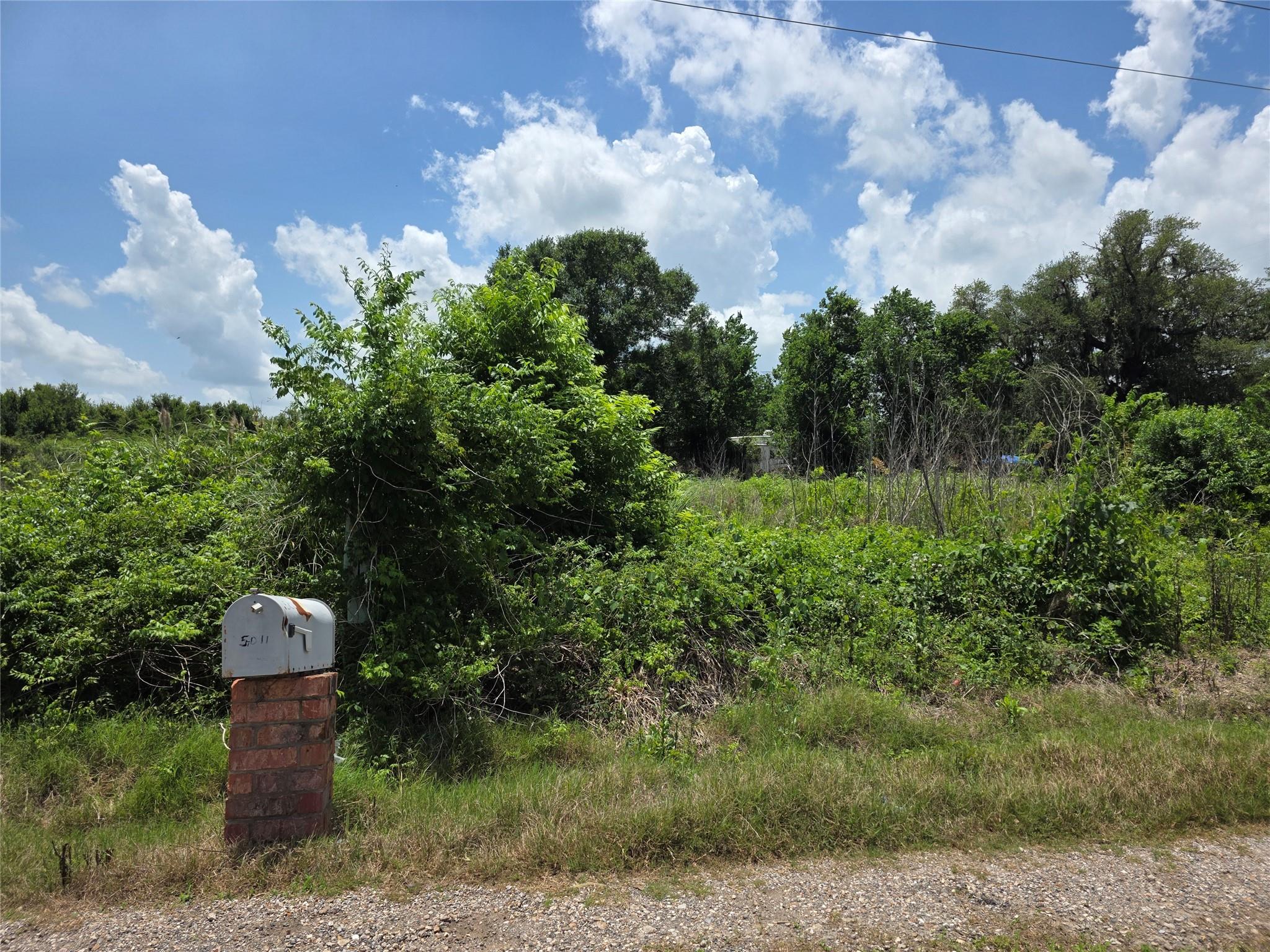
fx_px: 844
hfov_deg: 73.9
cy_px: 476
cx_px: 635
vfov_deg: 58.9
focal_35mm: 23
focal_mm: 6.3
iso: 80
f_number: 1.7
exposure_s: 1/7944
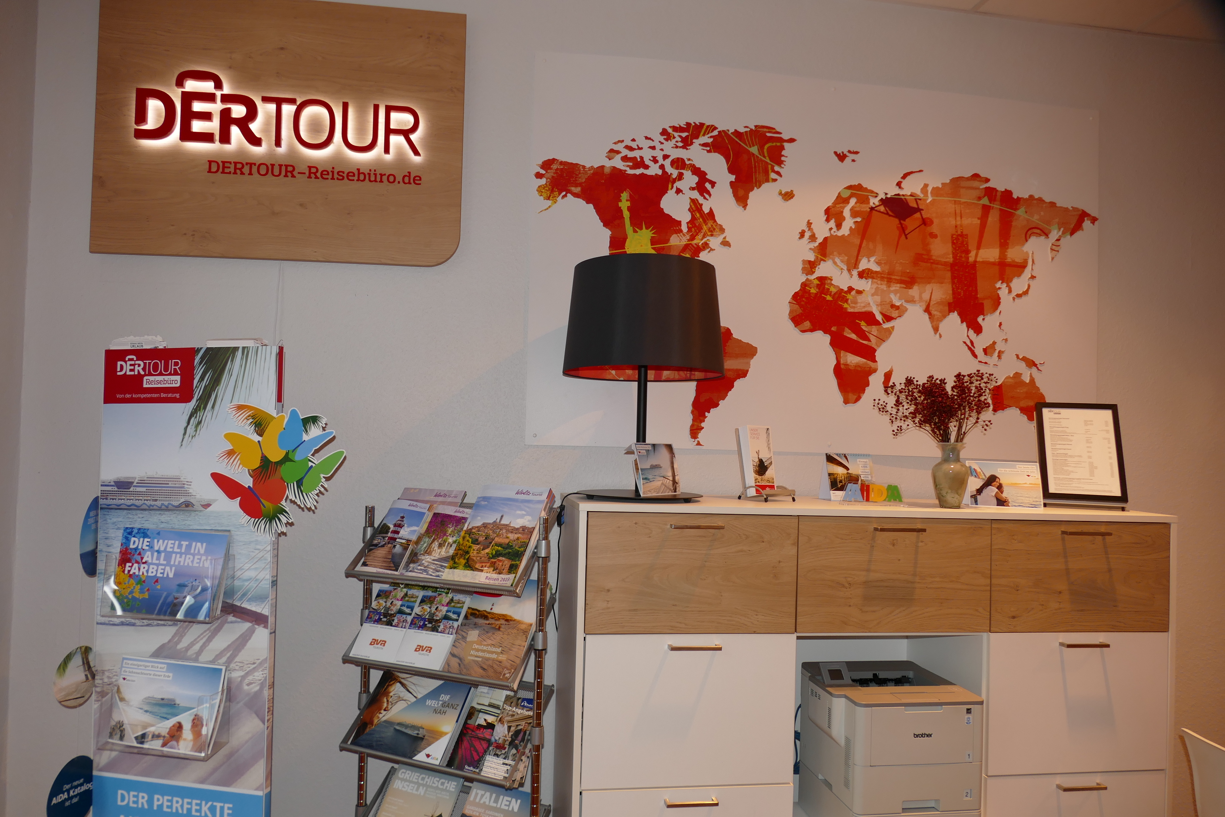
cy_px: 408
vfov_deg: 51.3
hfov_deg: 71.5
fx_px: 851
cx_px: 612
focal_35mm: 25
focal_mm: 9.12
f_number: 2.8
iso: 160
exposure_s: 1/60
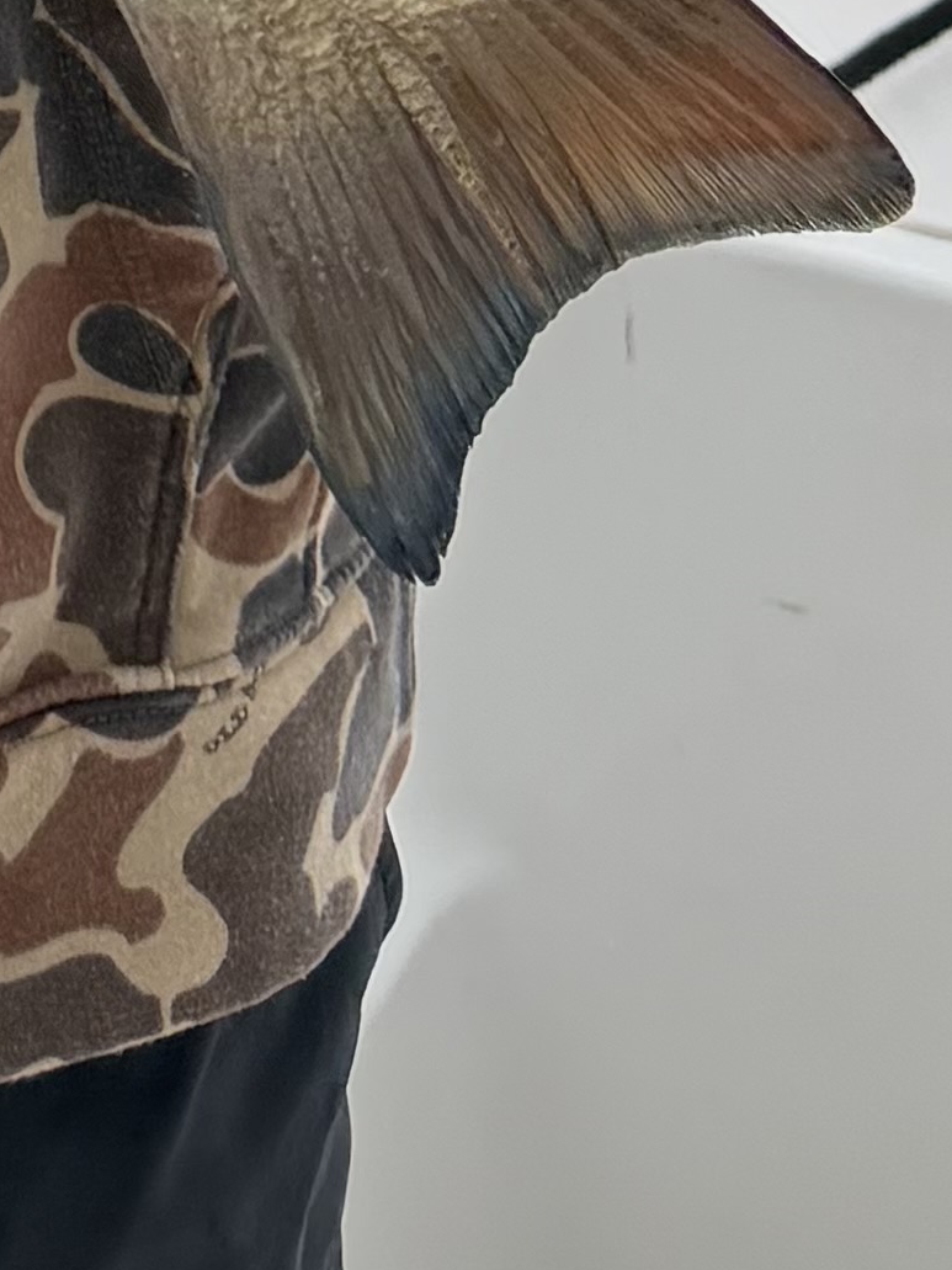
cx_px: -817
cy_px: -1897
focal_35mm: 133
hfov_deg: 10.4
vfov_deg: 11.7
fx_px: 4878
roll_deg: +2.7
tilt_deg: -6.9
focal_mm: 6.76
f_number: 1.78
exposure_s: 1/5319
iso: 100
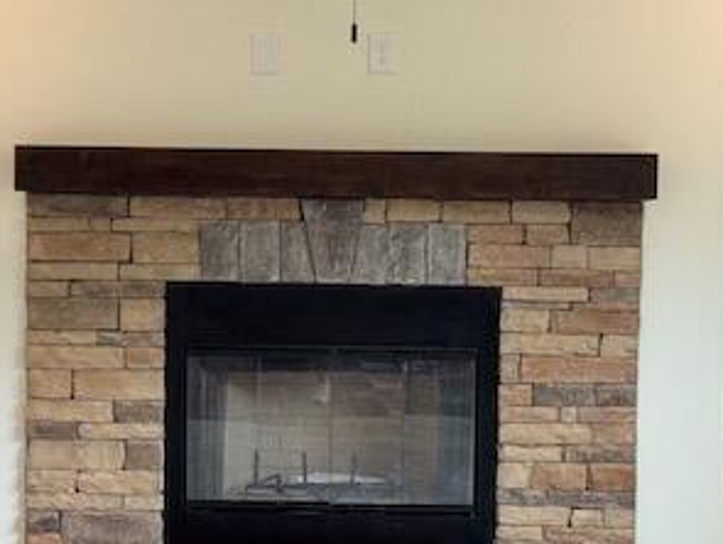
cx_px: 287
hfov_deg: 18.9
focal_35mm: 104
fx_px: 2175
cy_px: 348
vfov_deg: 14.2
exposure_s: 1/60
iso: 50
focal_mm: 6.76
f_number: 1.78
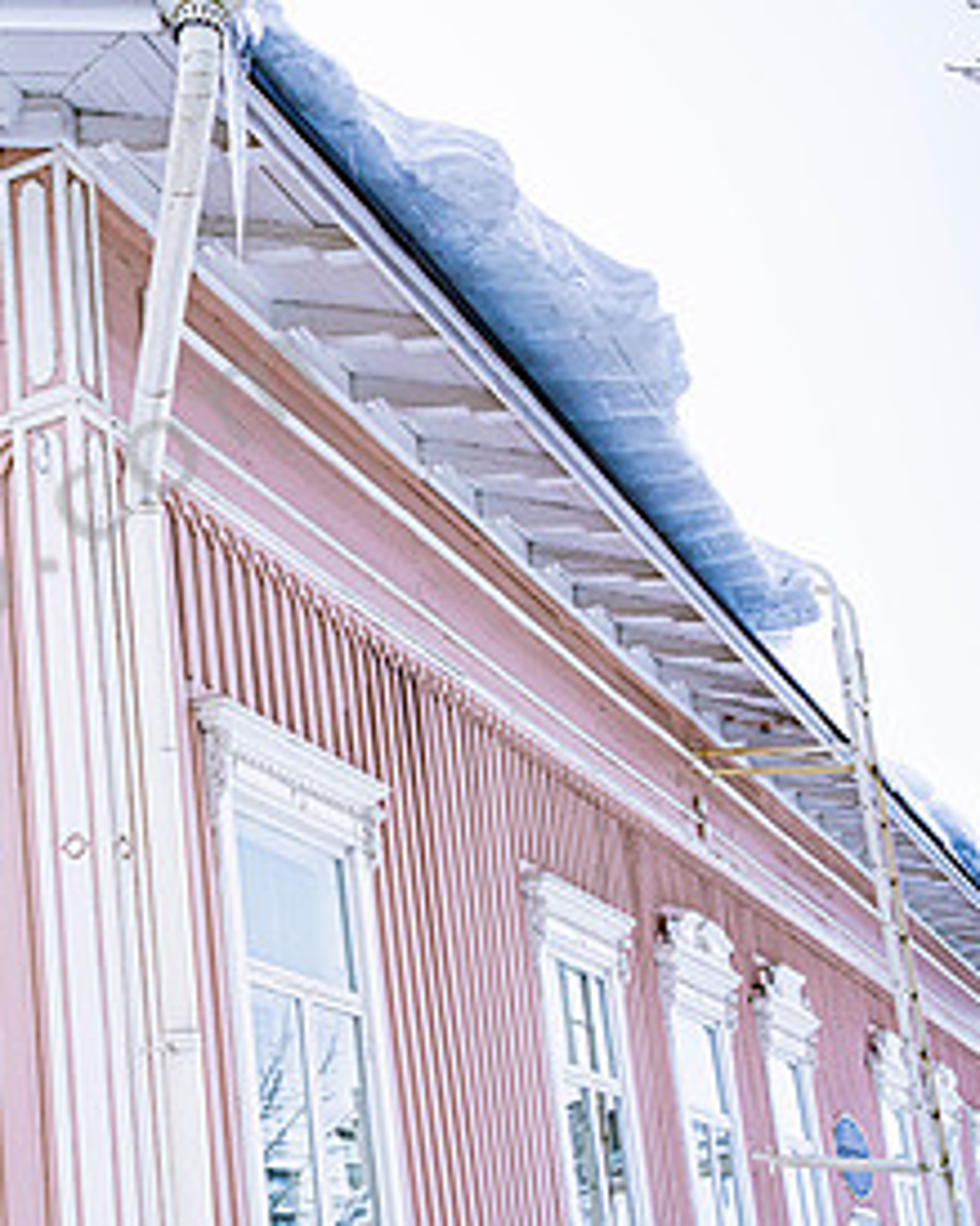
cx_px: -384
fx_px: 1995
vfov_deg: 33.9
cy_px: 813
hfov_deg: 23.5
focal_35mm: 55
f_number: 4.5
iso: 100
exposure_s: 1/250
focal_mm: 26
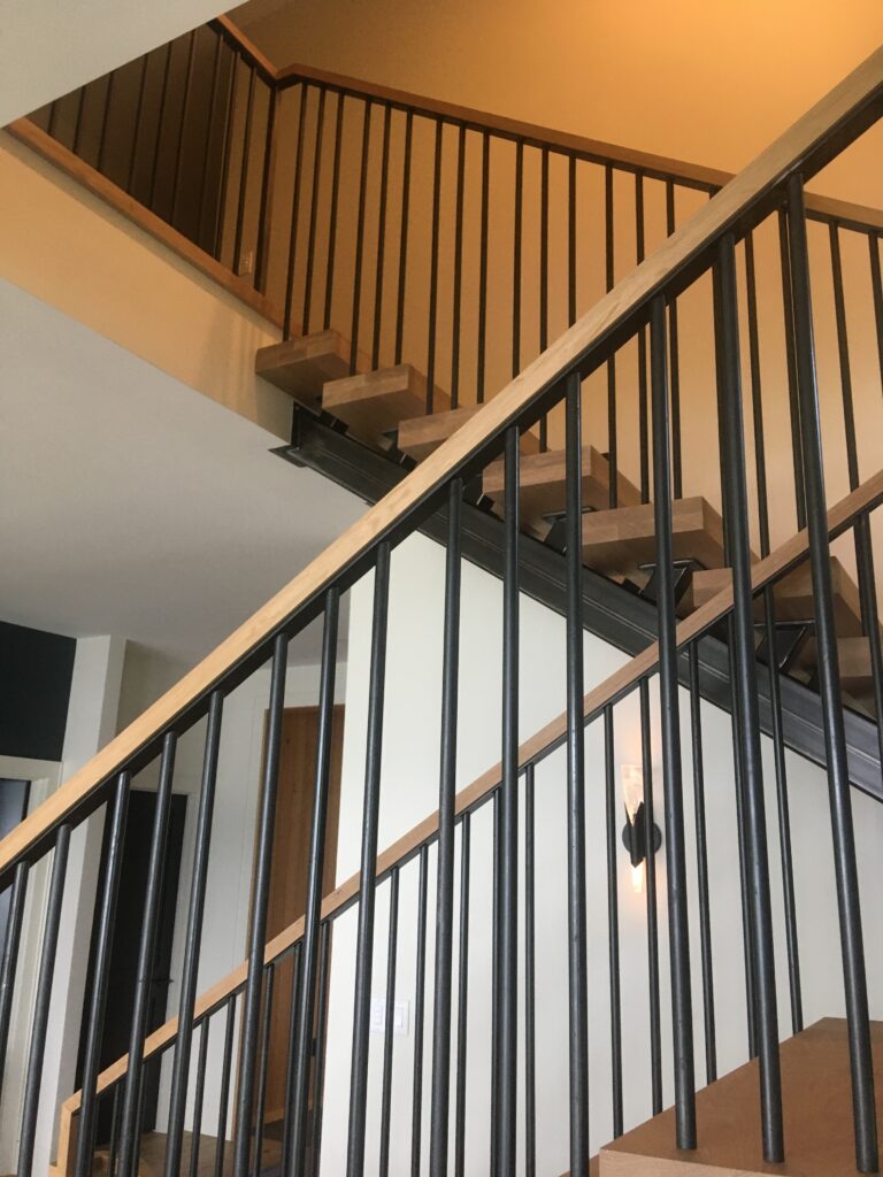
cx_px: 442
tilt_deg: +15.0
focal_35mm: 29
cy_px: 588
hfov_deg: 48.2
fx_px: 986
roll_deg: -1.4
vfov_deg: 61.7
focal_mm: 4.15
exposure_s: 1/30
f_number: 2.2
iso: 100
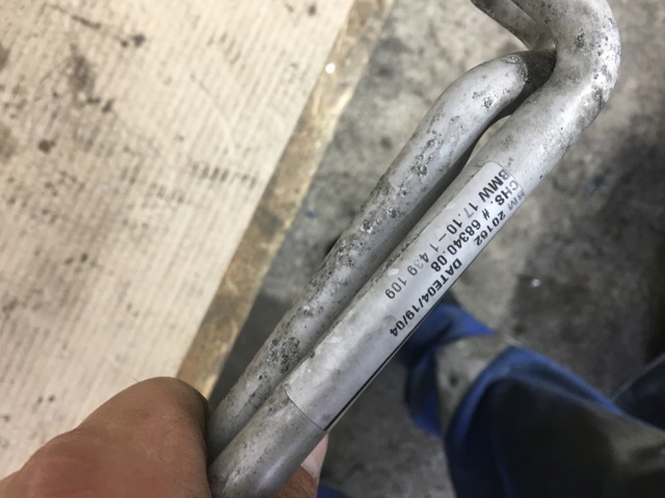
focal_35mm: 29
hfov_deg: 61.7
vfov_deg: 48.2
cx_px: 332
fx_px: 557
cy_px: 249
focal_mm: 4.15
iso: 125
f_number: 2.2
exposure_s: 1/33
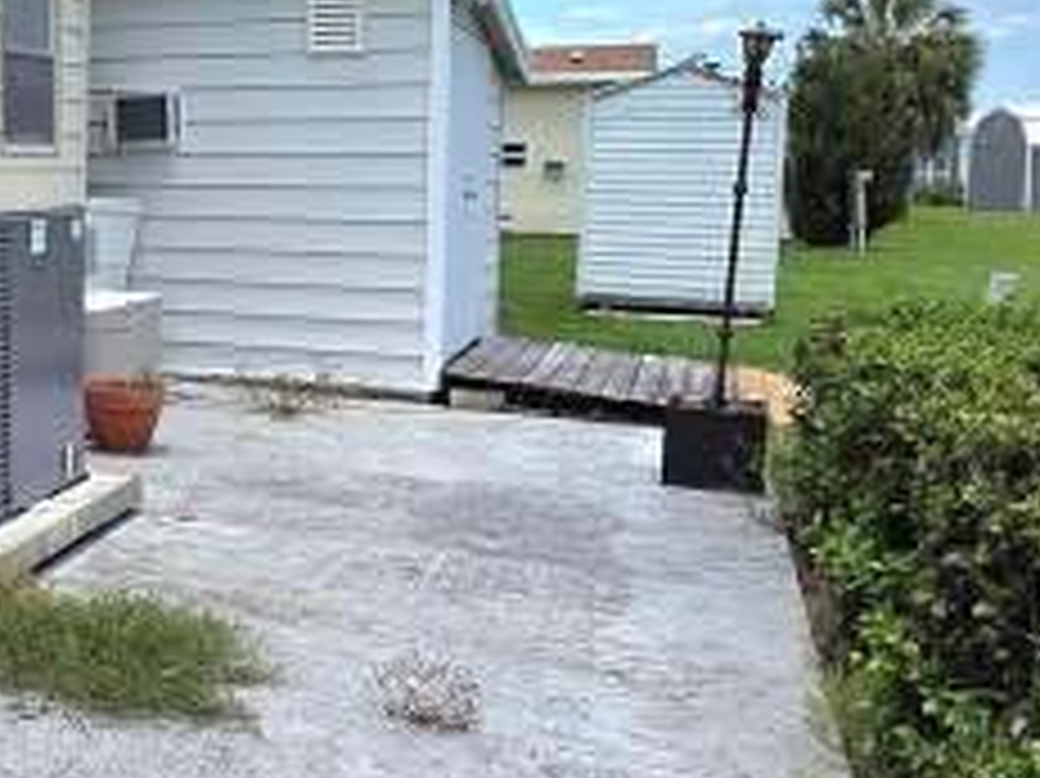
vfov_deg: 32.0
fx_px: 1351
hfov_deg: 37.3
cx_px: -18
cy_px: 283
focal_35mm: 45
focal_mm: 2.2
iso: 40
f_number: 1.9
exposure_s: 1/3333
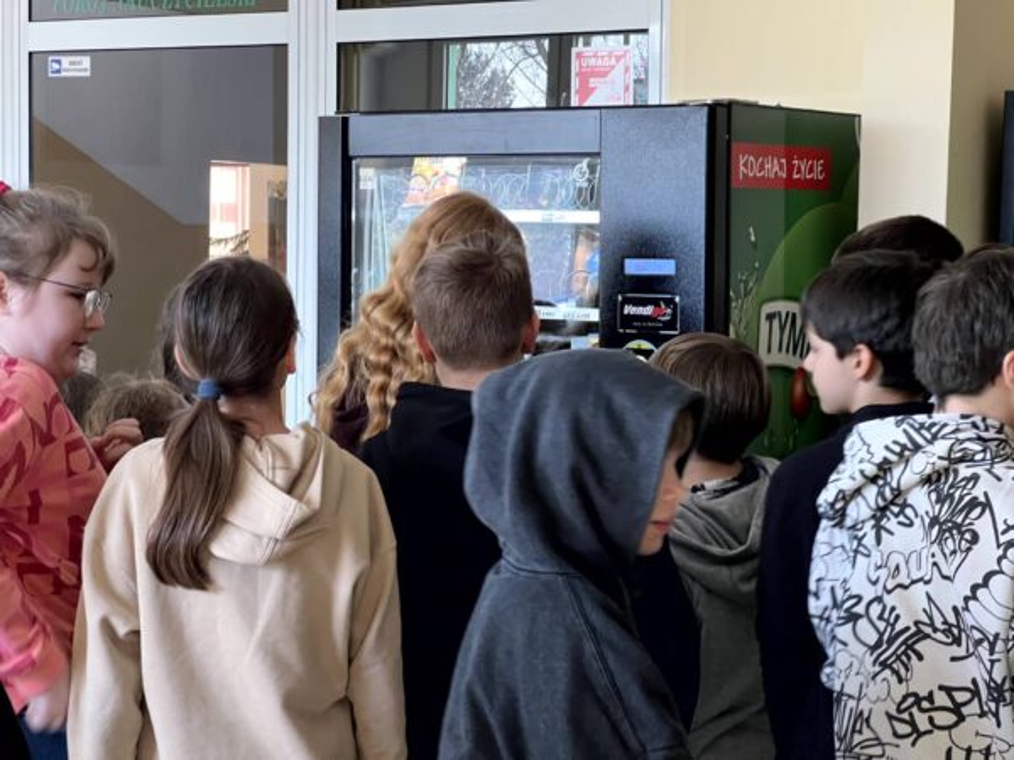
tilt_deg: -3.9
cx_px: 507
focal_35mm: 77
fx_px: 2256
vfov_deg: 19.1
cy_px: 380
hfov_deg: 25.3
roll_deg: -1.1
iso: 320
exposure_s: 1/60
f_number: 2.8
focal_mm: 9
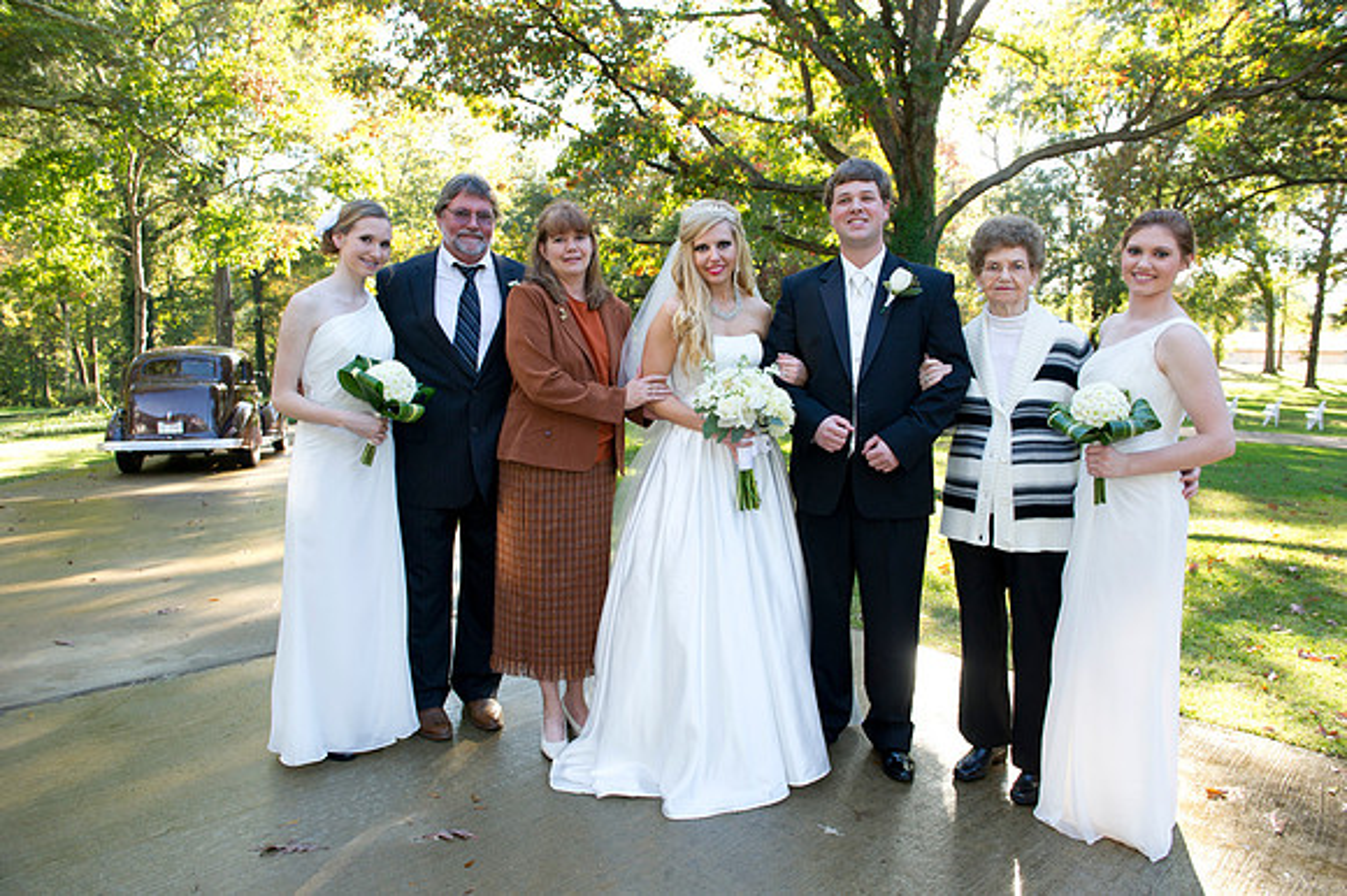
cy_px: 448
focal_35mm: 24
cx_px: 674
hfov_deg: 73.8
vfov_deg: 53.1
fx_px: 897
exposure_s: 1/200
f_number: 5.6
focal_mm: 24
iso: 500
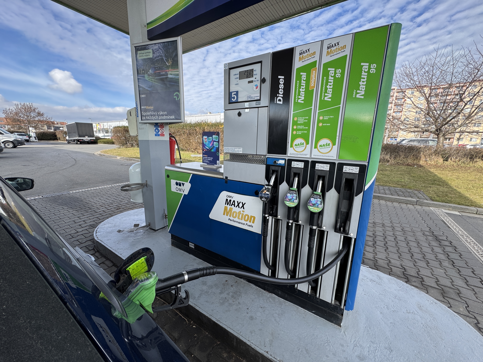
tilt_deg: -11.4
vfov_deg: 85.7
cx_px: 242
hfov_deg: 102.1
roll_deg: -1.2
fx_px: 195
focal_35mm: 14
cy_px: 181
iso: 40
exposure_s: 1/425
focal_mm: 2.22
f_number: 2.2
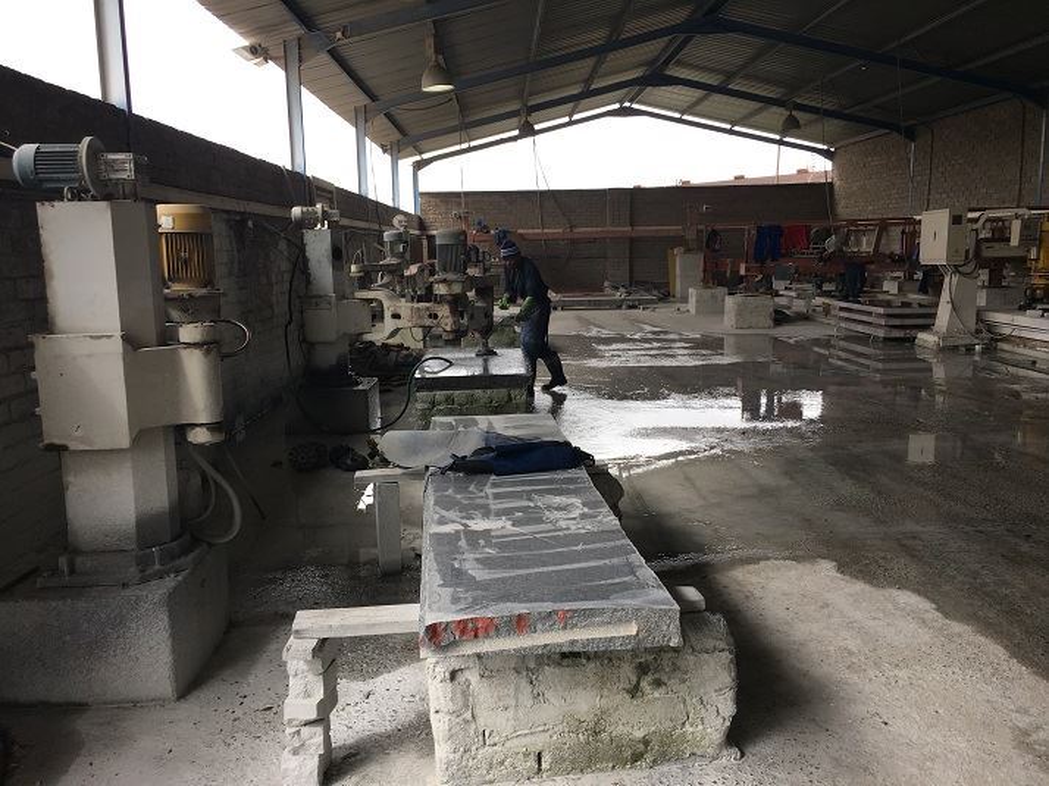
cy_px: 393
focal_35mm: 29
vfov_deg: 48.2
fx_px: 879
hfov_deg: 61.7
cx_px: 524
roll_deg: +1.5
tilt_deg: -8.4
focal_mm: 4.15
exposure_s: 1/169
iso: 25
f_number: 2.2
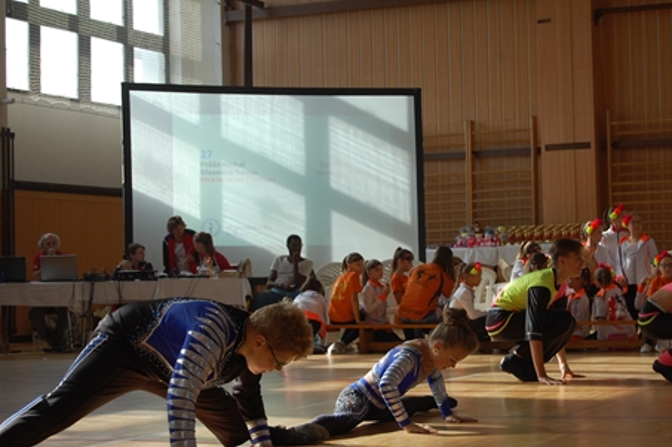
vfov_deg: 15.9
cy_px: 230
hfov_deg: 23.7
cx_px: 368
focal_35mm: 86
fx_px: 1604
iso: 200
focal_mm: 52
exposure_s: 1/160
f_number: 6.3
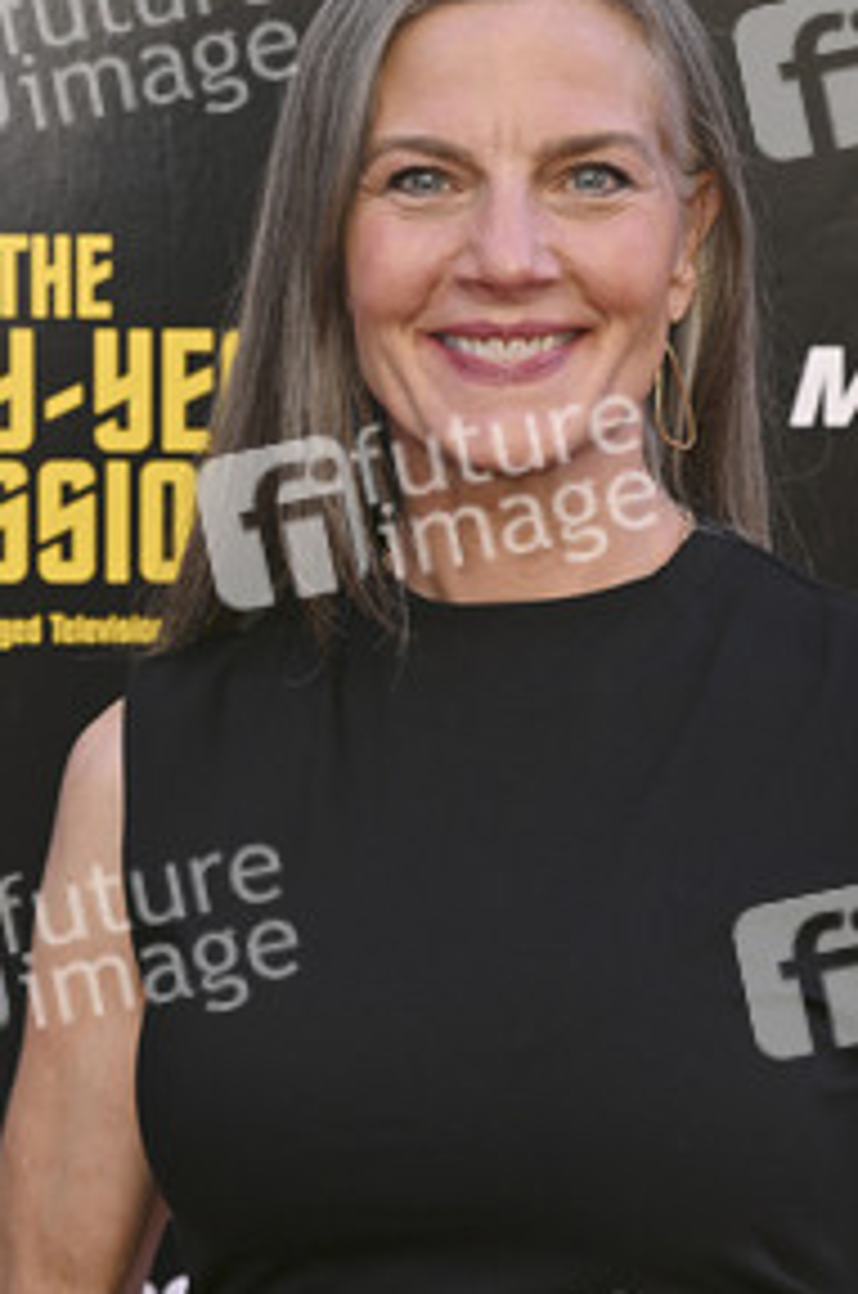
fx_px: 5238
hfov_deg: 9.4
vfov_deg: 14.1
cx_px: 557
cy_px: 728
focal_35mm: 146
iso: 400
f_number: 7.1
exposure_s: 1/250
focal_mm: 105
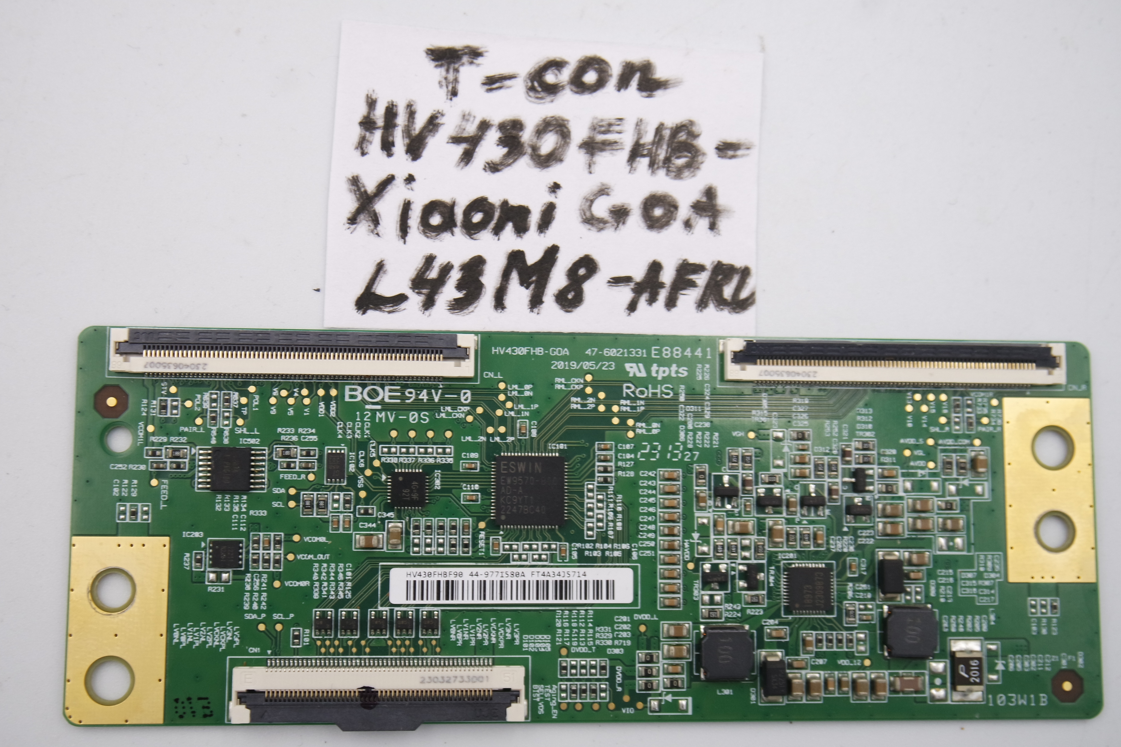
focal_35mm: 43
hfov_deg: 45.4
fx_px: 1339
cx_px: 560
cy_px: 374
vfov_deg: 31.2
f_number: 4.5
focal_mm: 16
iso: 160
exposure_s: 1/100
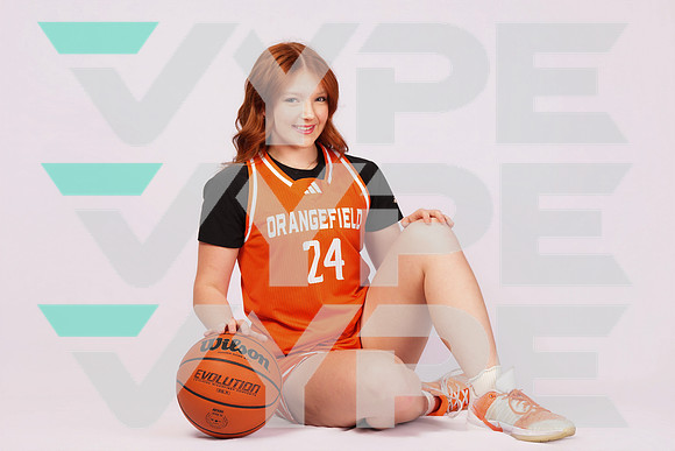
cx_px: 338
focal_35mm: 87
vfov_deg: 15.7
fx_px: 1632
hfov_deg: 23.4
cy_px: 226
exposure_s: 1/250
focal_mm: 87
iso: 160
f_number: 6.3
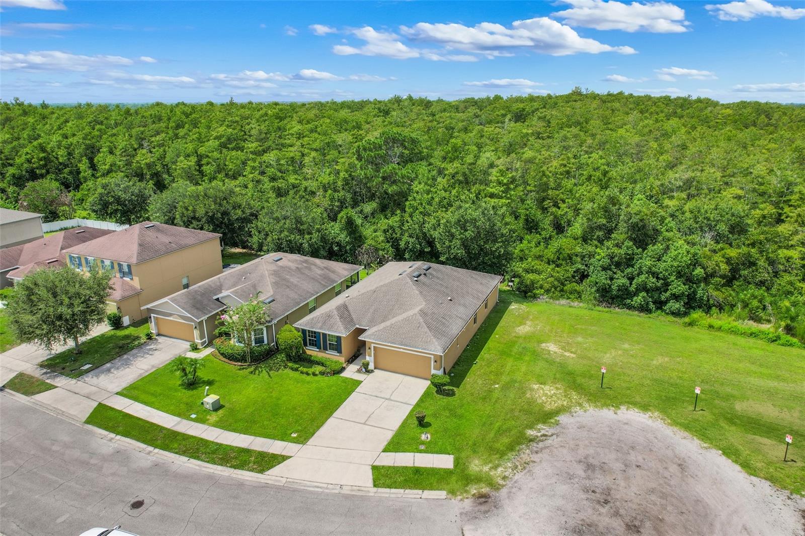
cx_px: 402
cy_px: 268
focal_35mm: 22
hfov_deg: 78.6
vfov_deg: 57.2
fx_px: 492
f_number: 2.8
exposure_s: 1/400
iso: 110
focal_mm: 8.38
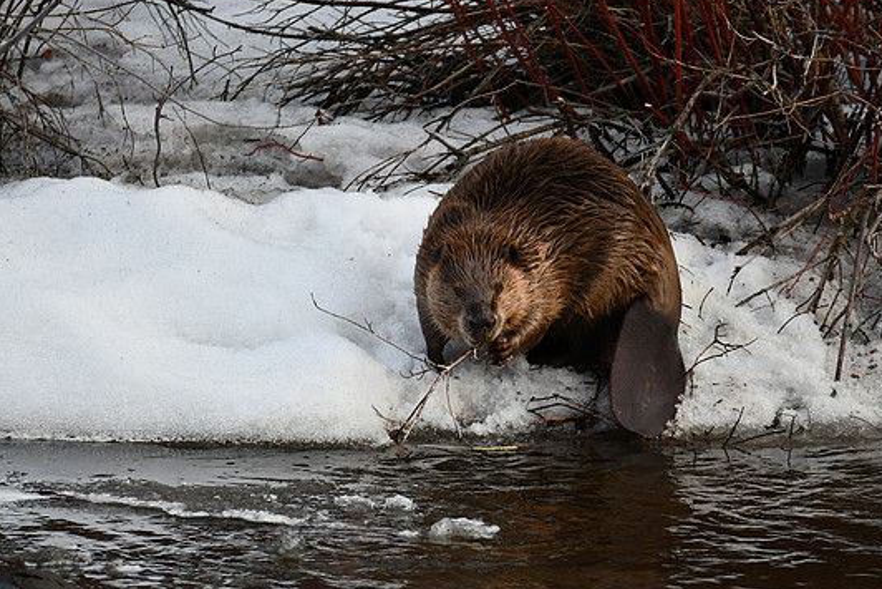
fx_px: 12032
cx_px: 479
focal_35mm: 491
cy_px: 299
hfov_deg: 4.2
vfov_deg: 2.8
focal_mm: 300
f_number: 5.6
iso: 800
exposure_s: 1/250
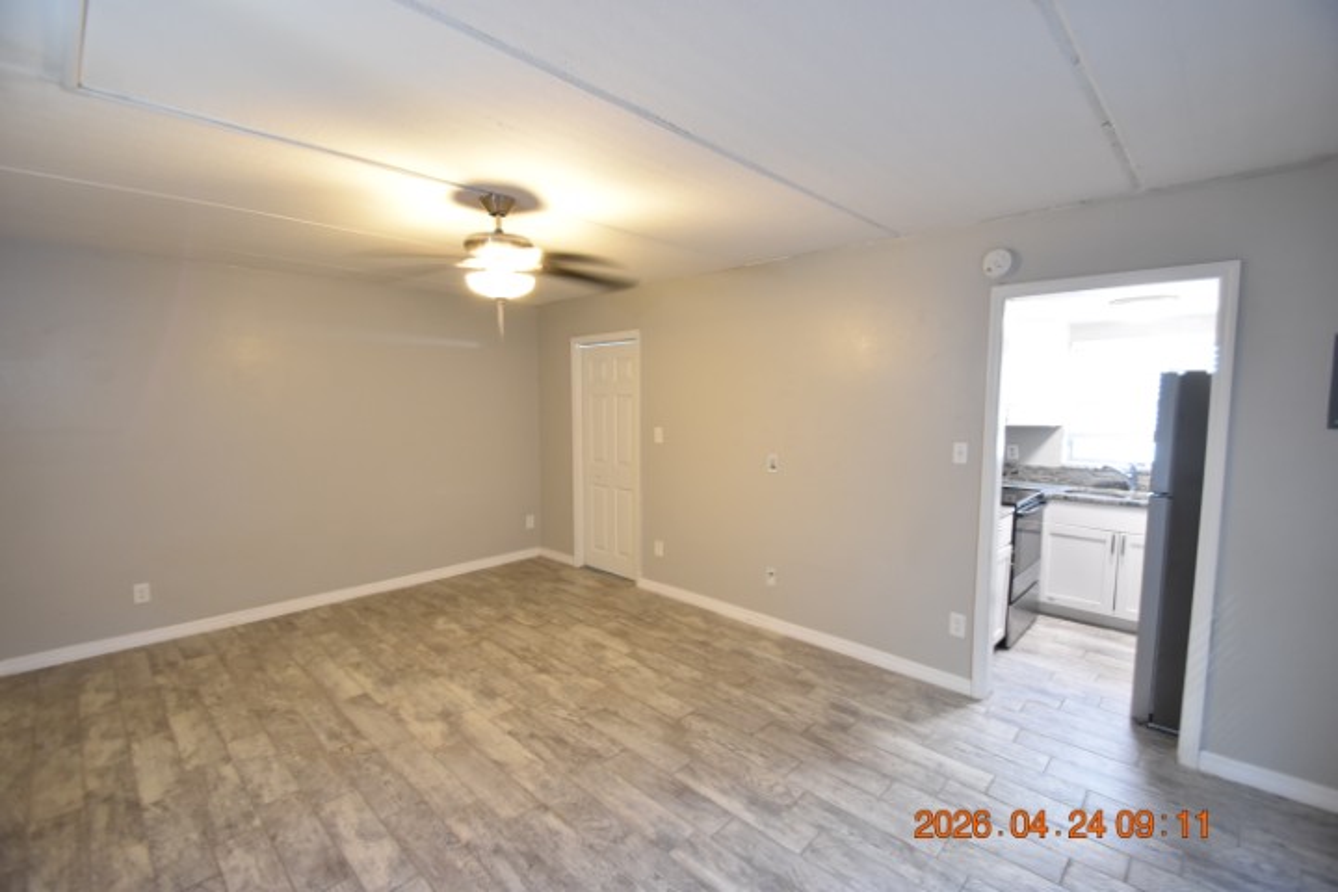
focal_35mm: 15
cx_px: 669
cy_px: 446
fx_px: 557
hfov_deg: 100.4
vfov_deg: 77.3
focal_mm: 10
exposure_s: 1/20
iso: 800
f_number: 3.5
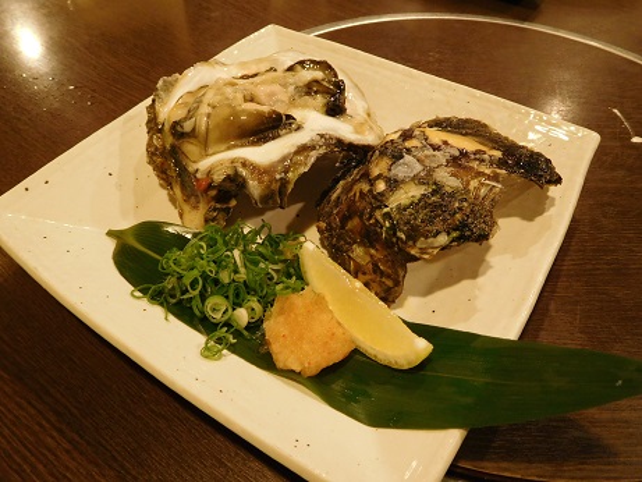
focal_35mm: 25
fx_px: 464
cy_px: 241
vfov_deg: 54.9
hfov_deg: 69.4
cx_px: 321
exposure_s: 1/13
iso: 400
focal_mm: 4.5
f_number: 3.4
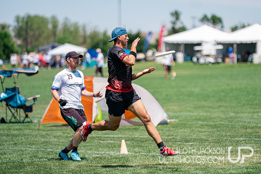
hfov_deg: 8.5
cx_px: 167
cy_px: 88
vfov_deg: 5.7
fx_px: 1759
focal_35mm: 243
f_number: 2.8
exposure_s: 1/3200
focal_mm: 181
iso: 250
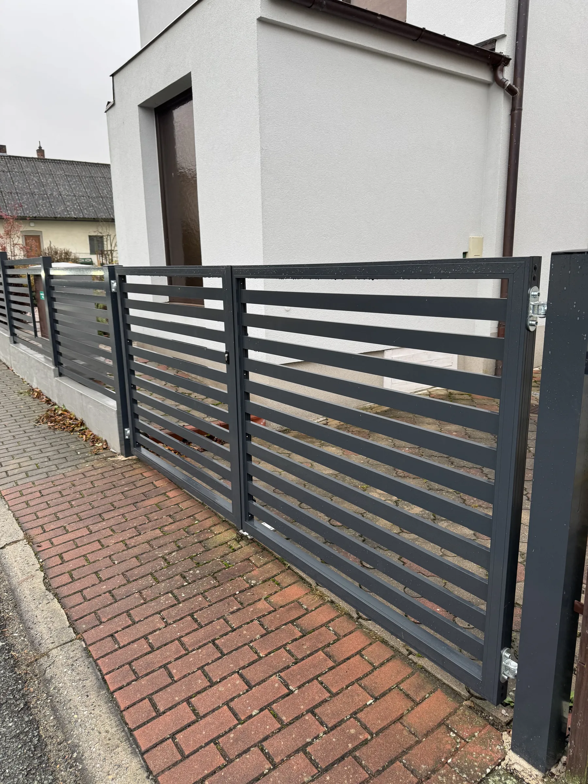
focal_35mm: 24
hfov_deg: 56.8
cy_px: 392
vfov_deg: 71.6
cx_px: 294
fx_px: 544
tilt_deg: -12.5
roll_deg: +0.9
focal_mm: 6.76
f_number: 1.78
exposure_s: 1/121
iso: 125
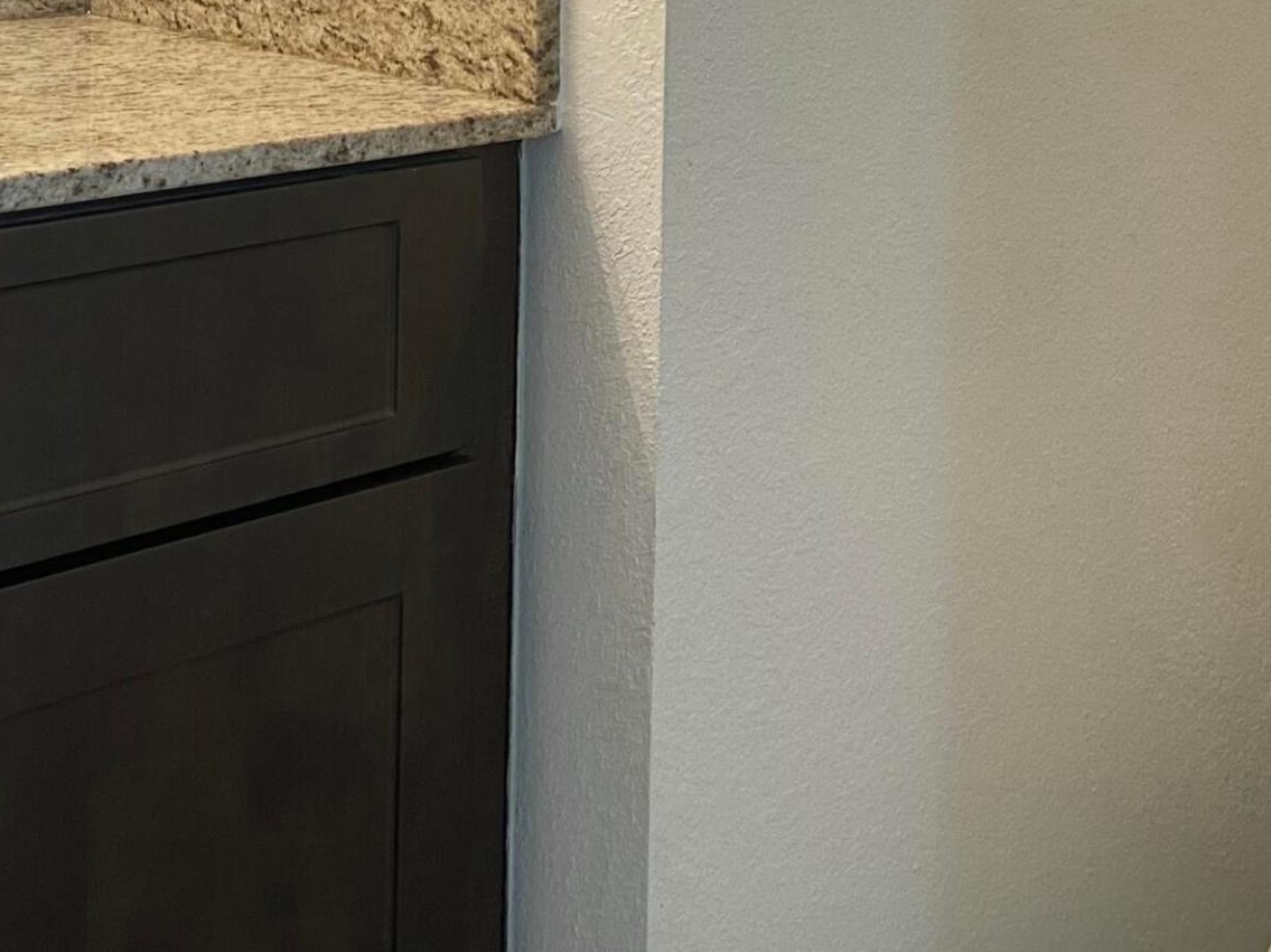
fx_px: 2423
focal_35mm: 66
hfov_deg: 29.4
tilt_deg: -4.2
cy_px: -126
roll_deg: -0.8
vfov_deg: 21.0
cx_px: 604
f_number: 1.8
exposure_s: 1/60
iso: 250
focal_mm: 4.25
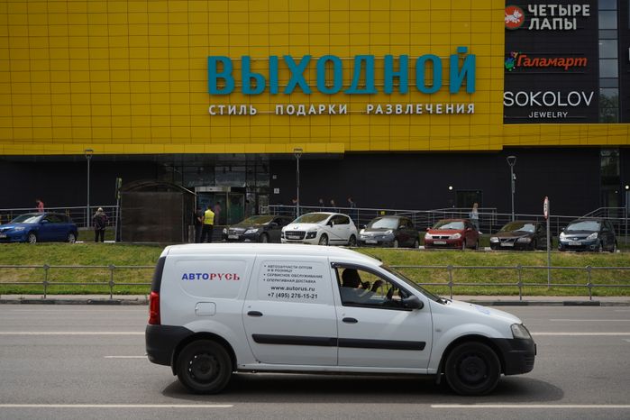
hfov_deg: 40.3
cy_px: 210
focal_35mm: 49
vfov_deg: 27.5
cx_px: 315
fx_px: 857
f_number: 7.1
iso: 100
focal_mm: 49
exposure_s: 1/400
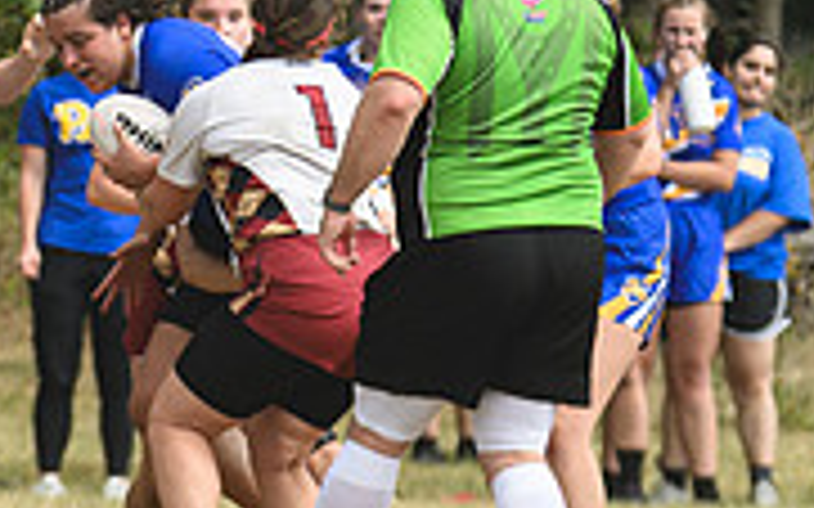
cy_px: 202
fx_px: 28254
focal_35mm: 1274
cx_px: -54
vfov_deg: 1.0
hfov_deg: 1.7
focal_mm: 260
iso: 280
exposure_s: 1/1000
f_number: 5.6
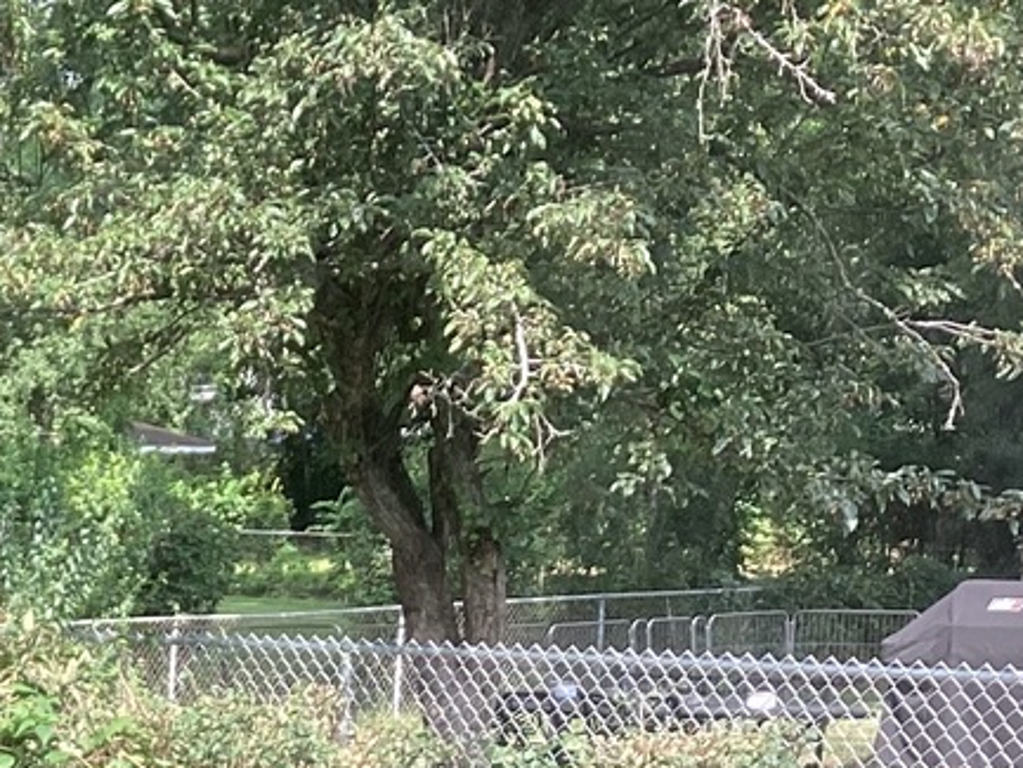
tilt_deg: -12.3
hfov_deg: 16.9
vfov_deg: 13.7
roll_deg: +1.2
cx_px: -605
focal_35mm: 103
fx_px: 3045
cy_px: 1049
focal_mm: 3.3
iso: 32
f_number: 2.4
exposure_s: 1/120
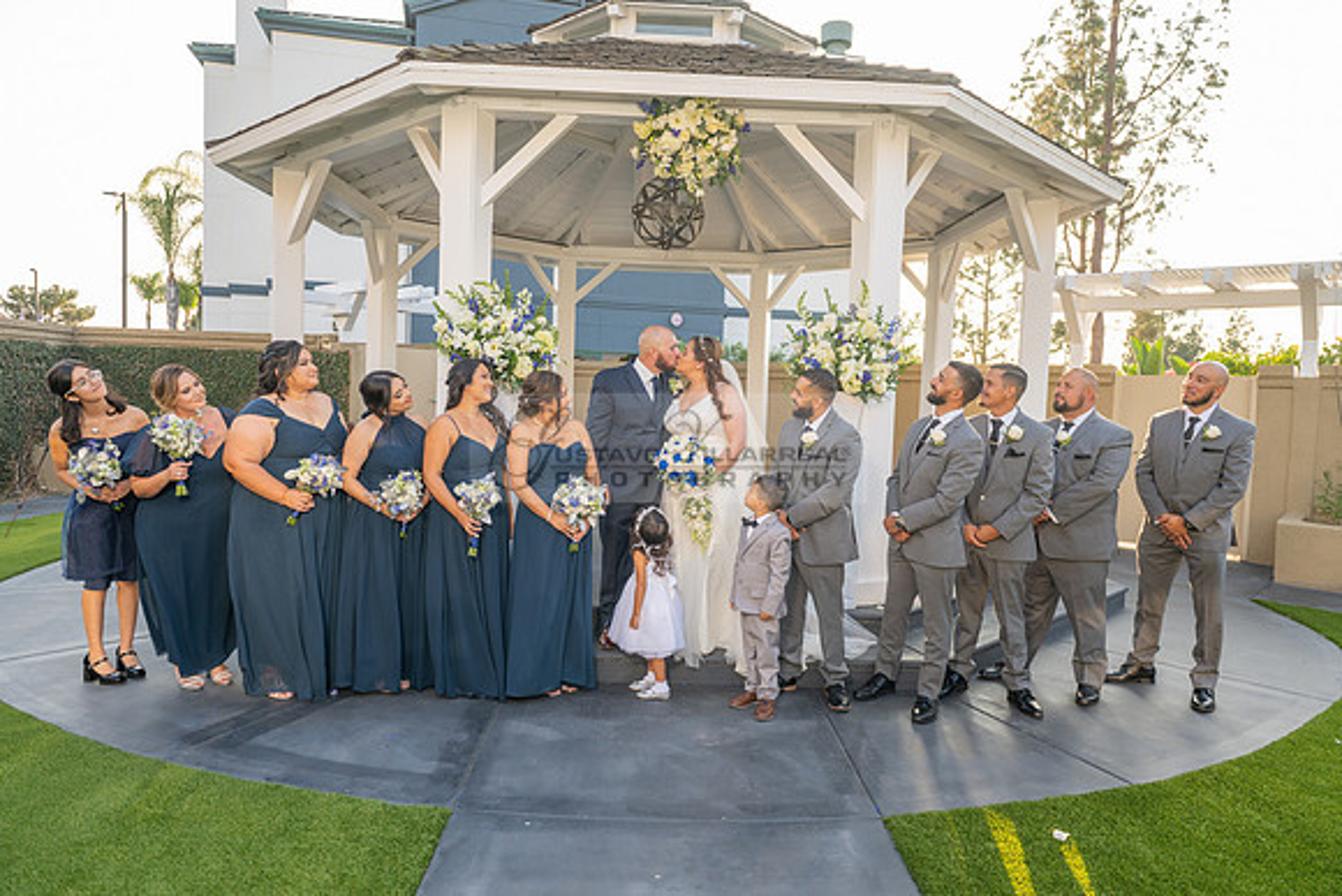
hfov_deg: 73.7
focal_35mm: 24
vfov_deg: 53.2
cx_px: 671
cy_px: 448
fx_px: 895
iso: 200
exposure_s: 1/160
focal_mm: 24
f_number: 5
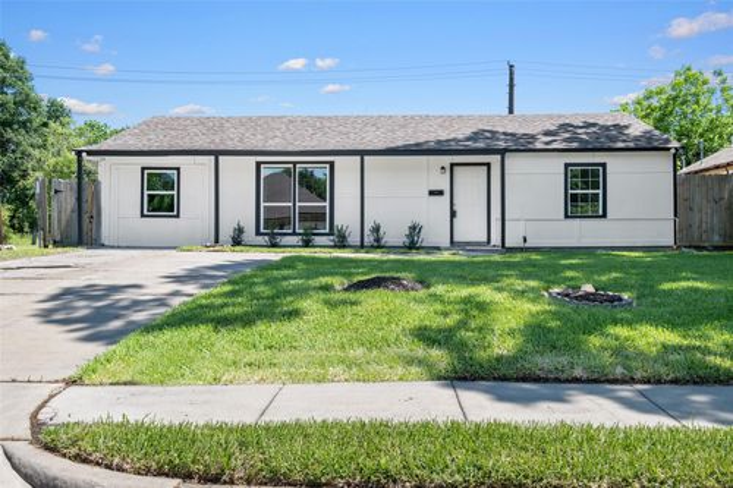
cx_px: 366
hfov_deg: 61.9
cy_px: 244
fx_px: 611
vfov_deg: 43.6
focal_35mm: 30
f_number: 8
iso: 125
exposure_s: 1/125
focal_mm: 20
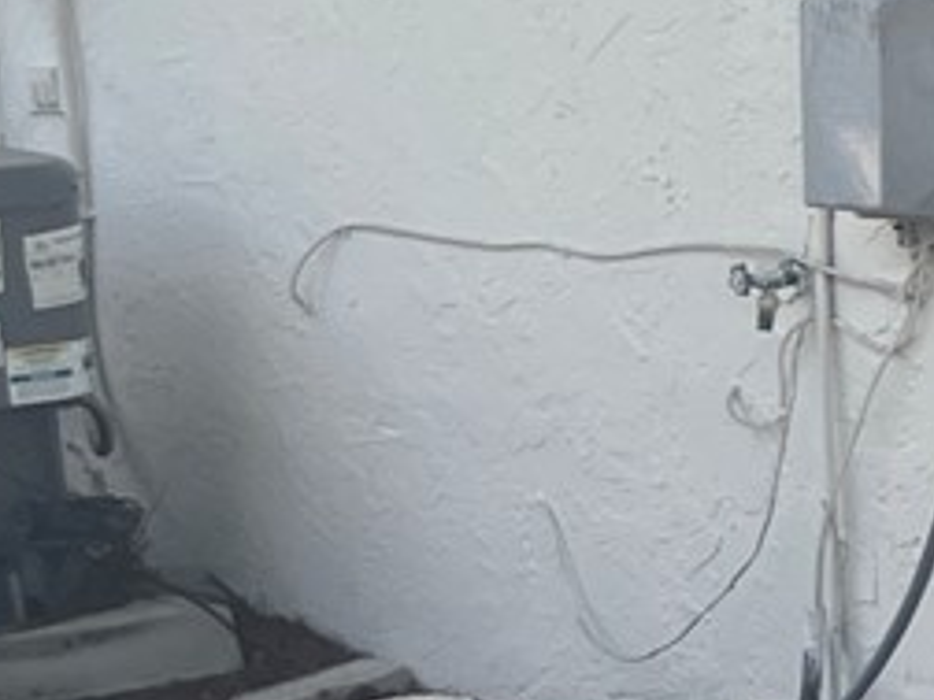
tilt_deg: -6.8
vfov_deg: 9.0
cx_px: 2379
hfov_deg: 10.1
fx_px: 4452
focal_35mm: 165
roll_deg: +1.3
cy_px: 422
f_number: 1.6
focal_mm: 5.1
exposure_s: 1/611
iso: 50
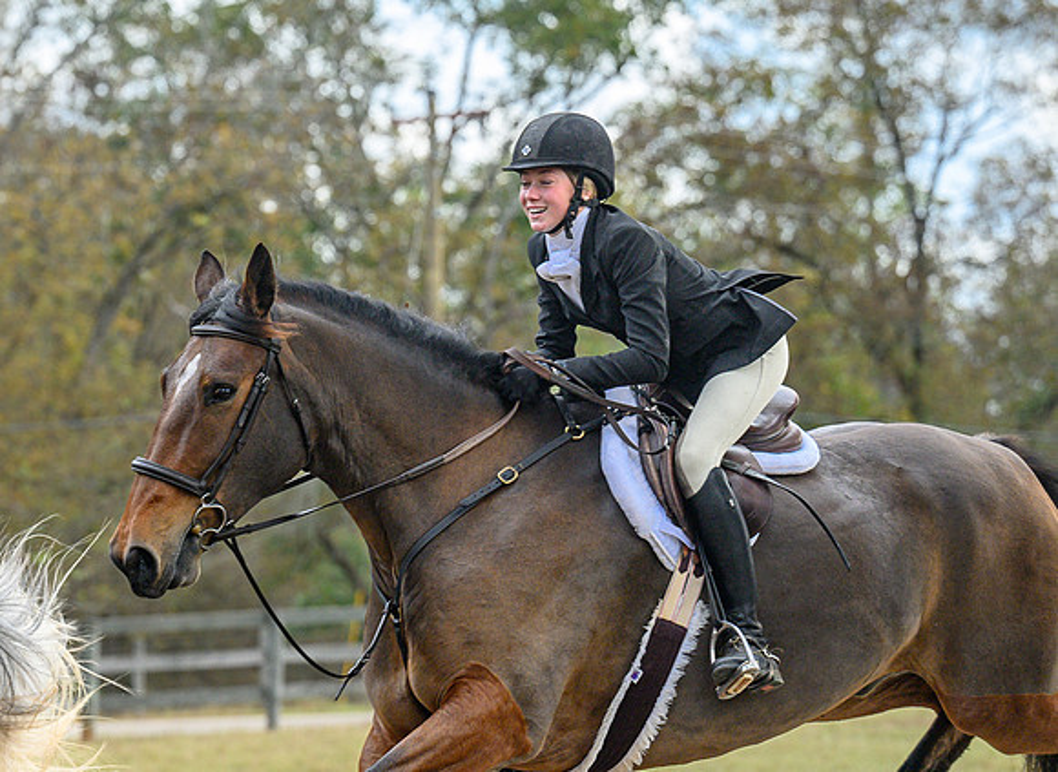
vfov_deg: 7.0
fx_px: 6269
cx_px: 135
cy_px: 501
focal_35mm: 207
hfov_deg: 9.6
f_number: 3.5
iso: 640
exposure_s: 1/1000
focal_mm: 103
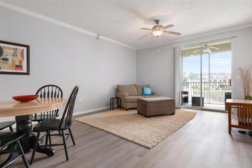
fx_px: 126
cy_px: 84
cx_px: 126
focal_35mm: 18
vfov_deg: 67.3
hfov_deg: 90.0
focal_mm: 18
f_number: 8
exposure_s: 1/13
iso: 400
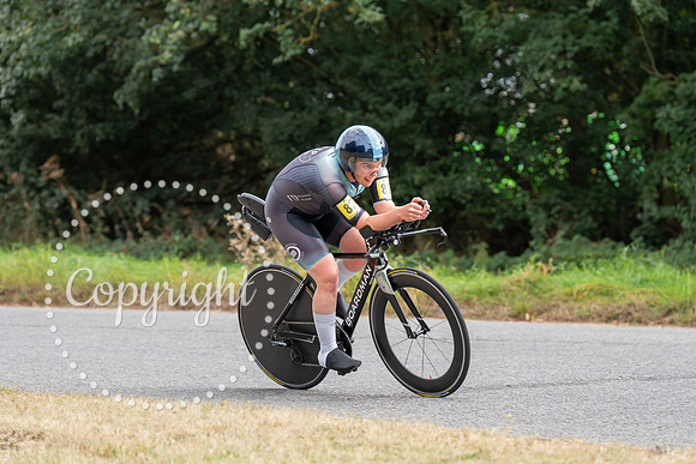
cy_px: 232
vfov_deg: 9.5
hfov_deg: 14.2
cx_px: 348
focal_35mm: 144
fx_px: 2785
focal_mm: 144
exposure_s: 1/1000
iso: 400
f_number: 4
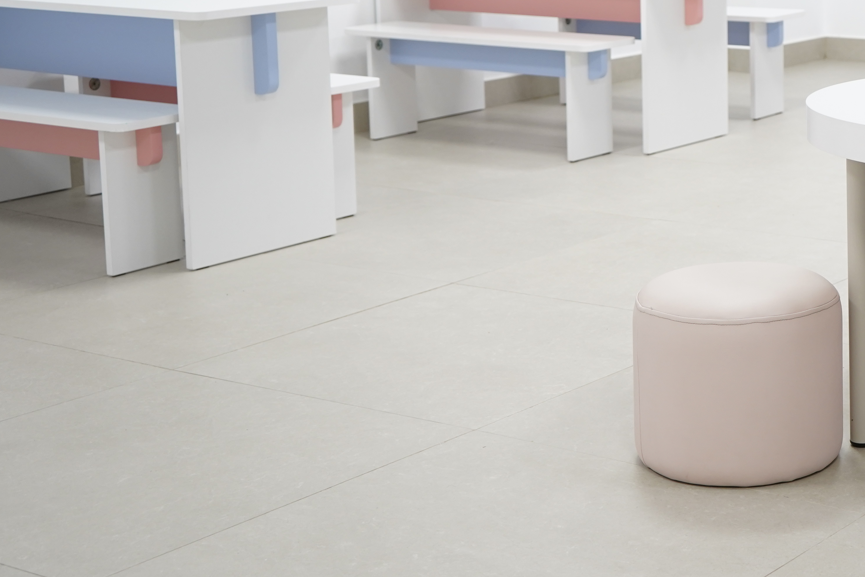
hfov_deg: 26.4
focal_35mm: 73
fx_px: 1754
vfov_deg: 18.5
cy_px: 98
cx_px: 837
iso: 1000
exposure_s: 1/50
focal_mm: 36
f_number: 4.5
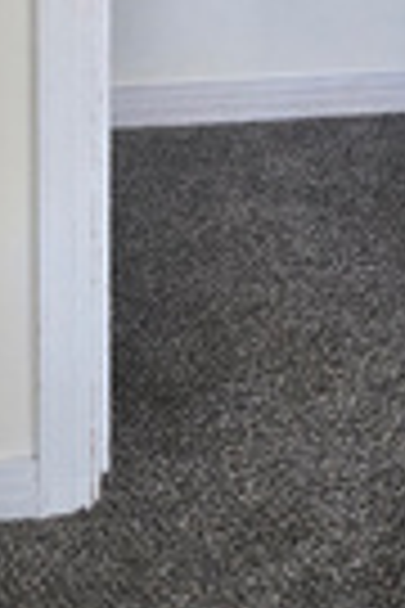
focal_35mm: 85
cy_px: -333
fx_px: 1434
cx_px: 369
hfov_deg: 15.9
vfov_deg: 20.2
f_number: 1.8
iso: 640
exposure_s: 1/120
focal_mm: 5.4
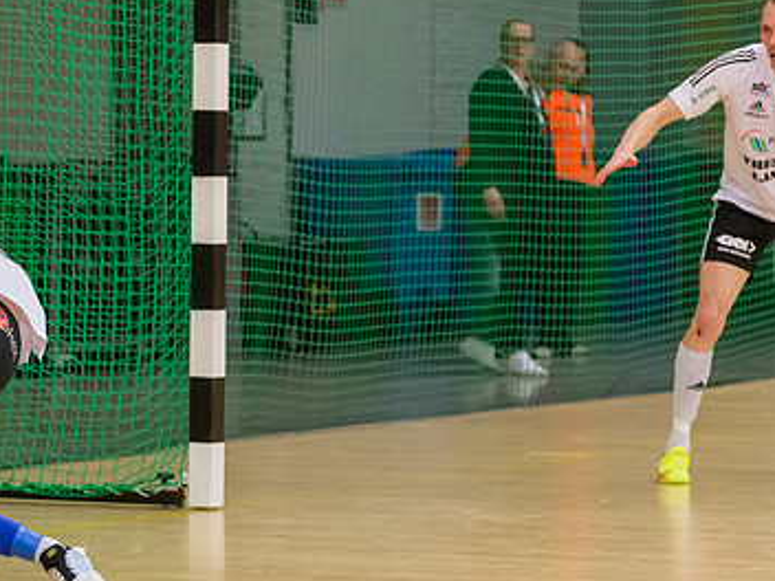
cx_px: 22
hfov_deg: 9.4
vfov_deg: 7.1
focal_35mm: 210
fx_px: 4702
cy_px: 325
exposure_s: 1/640
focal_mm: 100
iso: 3200
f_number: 4.5
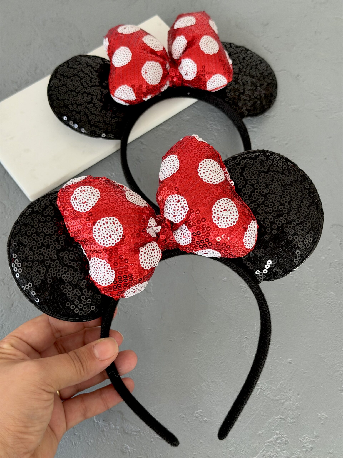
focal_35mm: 48
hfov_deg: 30.3
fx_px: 634
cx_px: 172
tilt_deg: -63.6
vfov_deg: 39.7
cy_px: 229
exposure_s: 1/42
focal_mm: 6.76
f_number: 1.78
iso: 250
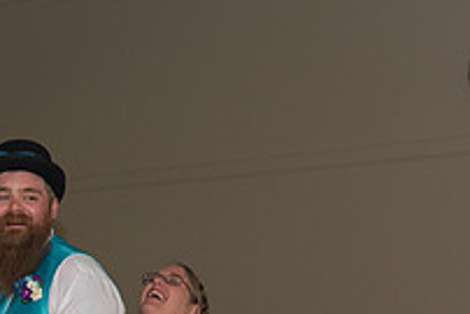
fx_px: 2443
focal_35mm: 187
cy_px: 404
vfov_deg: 7.3
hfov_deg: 10.9
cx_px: 67
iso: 800
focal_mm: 65
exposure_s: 1/125
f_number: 3.5
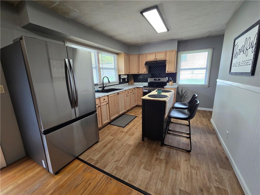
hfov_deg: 106.2
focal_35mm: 13
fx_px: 98
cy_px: 98
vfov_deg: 89.9
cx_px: 130
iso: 200
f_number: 2.2
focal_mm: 2.2
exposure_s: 1/60
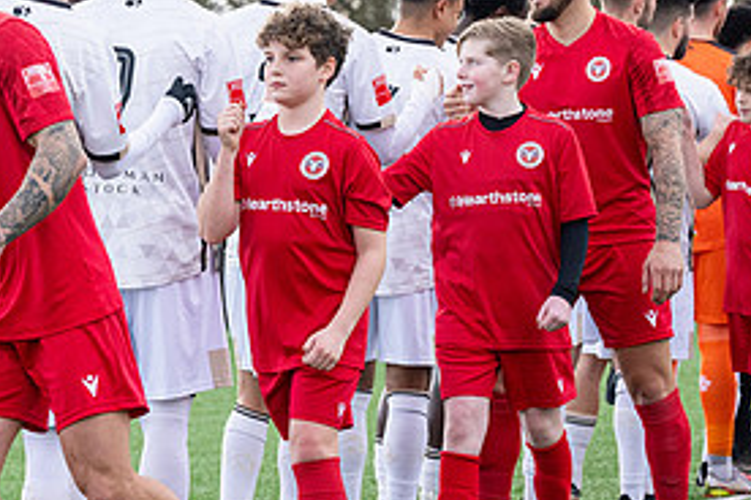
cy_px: 318
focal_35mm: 204
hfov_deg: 10.1
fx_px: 4255
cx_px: 229
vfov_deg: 6.7
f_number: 4
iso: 800
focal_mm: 80
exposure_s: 1/2000
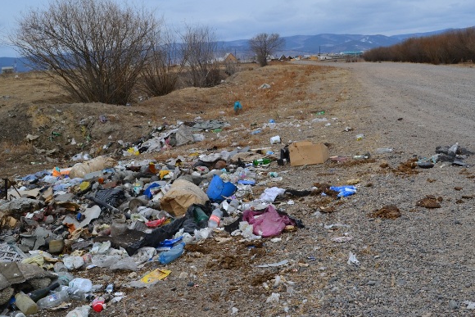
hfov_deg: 37.5
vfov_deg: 25.5
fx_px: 699
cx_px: 239
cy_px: 147
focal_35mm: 53
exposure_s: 1/500
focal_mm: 32
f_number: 11
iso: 360
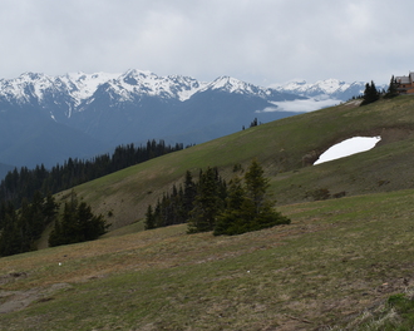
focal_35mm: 43
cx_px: 215
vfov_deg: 34.6
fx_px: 527
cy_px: 117
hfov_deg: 42.9
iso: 100
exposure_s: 1/250
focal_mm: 18
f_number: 8
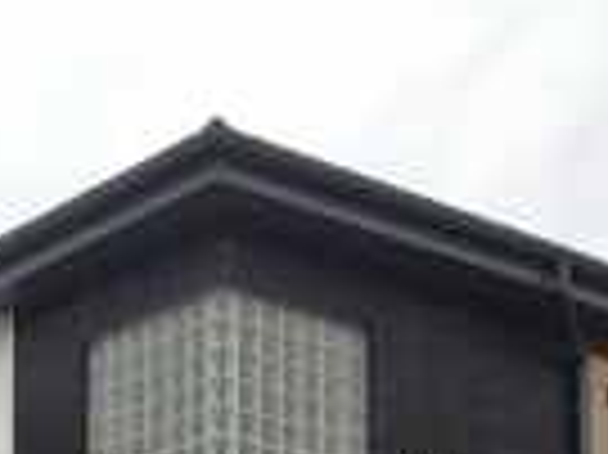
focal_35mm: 117
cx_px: -32
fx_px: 2053
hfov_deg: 16.4
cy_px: 742
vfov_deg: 11.9
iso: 50
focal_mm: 4.28
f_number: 2.4
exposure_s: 1/230
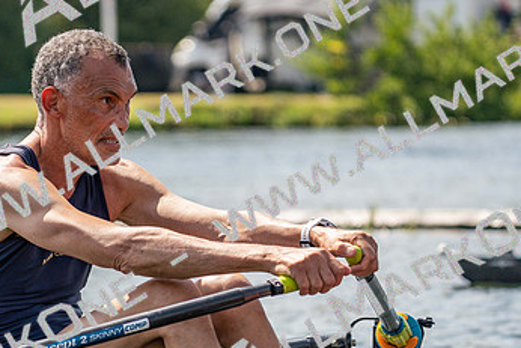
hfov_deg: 6.1
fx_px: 4850
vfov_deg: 4.1
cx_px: 102
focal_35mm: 335
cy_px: 267
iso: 250
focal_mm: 200
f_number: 5.6
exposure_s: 1/1600
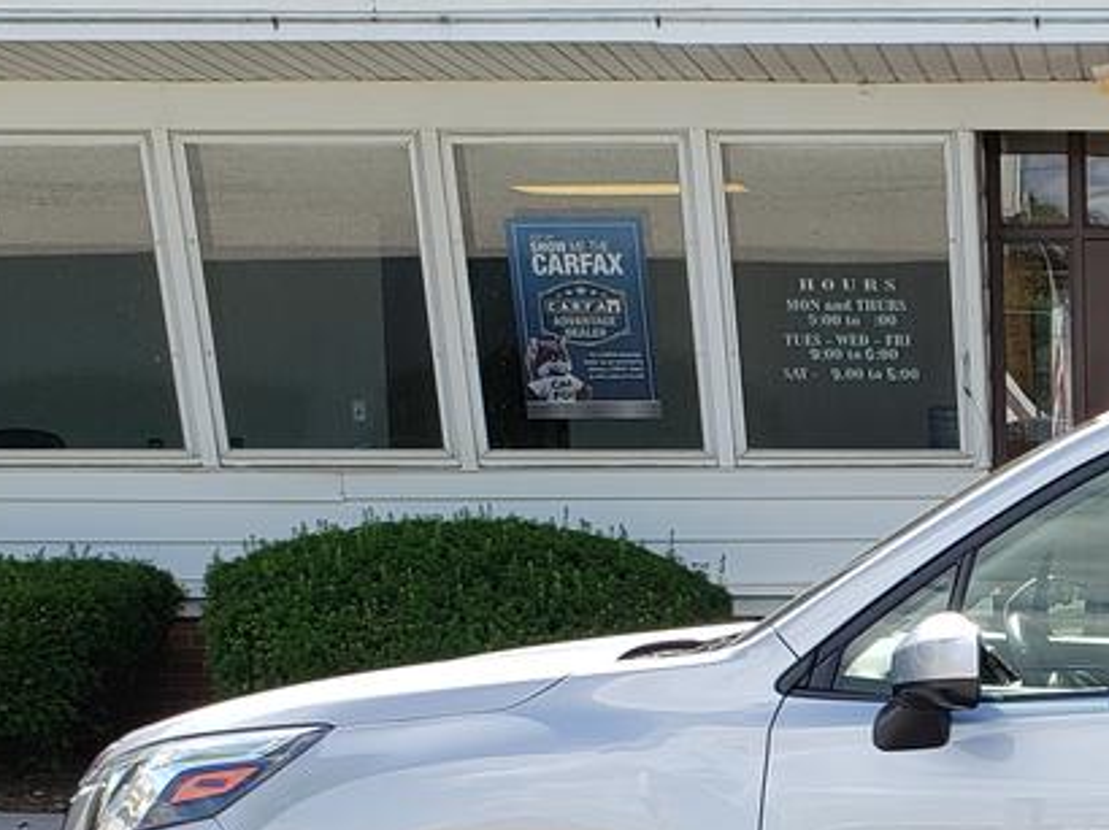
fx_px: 2081
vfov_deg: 21.7
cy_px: 841
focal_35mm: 65
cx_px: 1306
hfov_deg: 26.7
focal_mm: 4.3
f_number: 2.4
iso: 50
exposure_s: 1/602
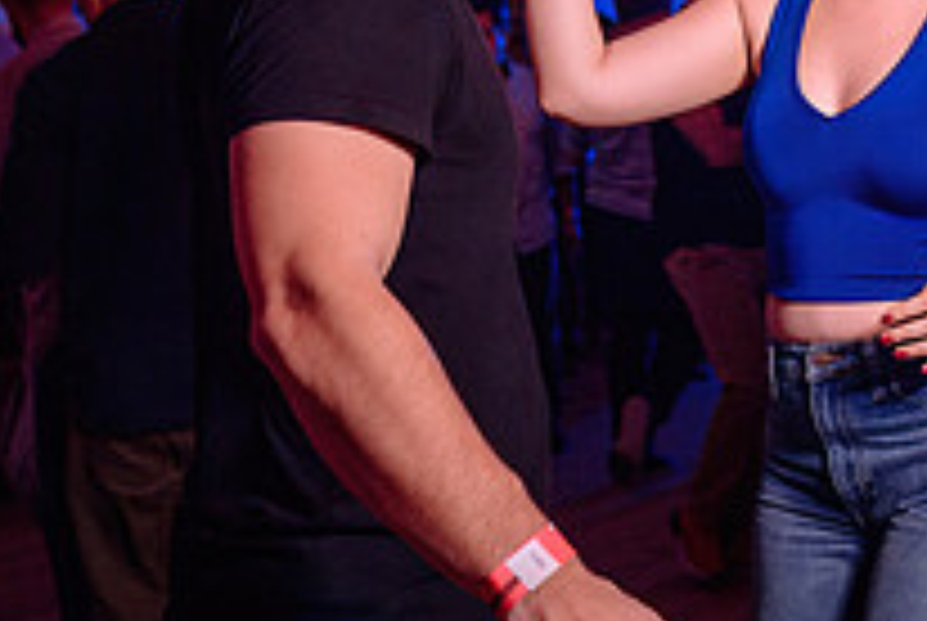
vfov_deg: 15.1
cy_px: 289
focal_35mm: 91
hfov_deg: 22.0
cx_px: 763
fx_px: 2347
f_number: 3.2
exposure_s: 1/40
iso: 800
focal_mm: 28
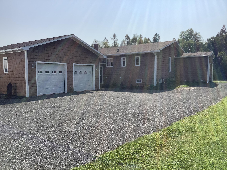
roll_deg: +0.1
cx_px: 114
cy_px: 85
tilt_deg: -3.8
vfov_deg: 45.4
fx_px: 203
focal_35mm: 31
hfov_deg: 58.4
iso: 25
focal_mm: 3.3
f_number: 2.4
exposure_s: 1/2331
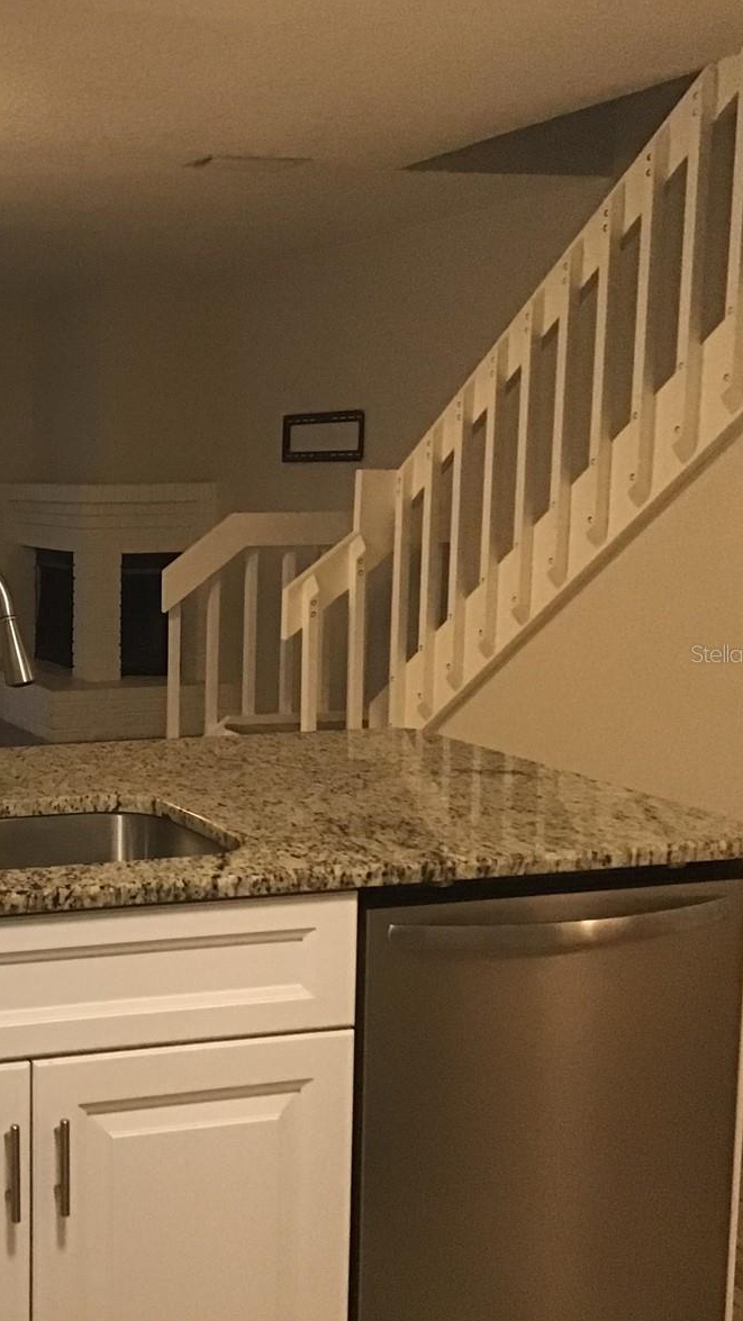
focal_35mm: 46
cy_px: 653
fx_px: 1611
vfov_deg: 44.6
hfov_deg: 24.1
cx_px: -102
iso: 250
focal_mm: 3.3
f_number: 2.4
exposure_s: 1/30
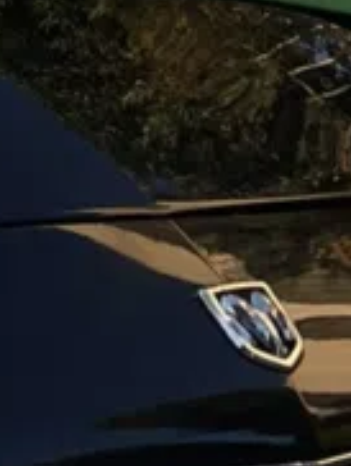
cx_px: -725
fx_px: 2522
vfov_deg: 9.1
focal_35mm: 187
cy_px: -785
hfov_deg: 7.1
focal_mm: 5.1
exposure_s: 1/1078
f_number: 1.6
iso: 50
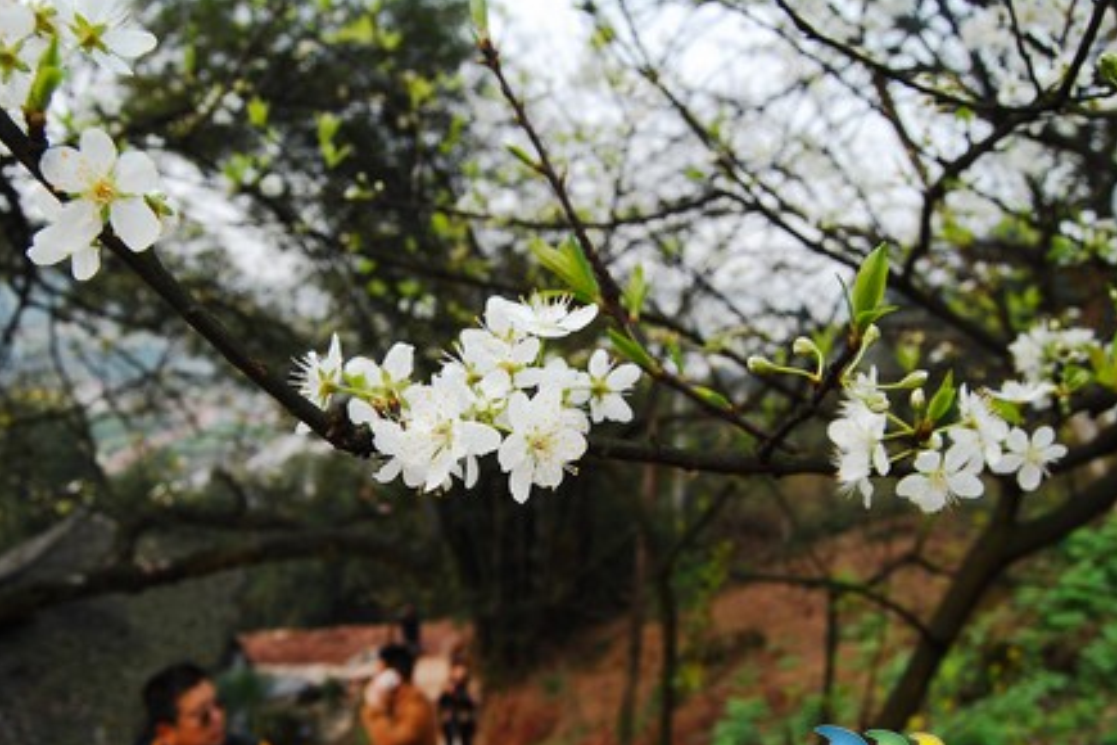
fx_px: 962
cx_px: 498
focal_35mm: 31
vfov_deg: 42.3
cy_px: 414
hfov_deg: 60.1
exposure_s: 1/250
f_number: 8
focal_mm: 18
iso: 400
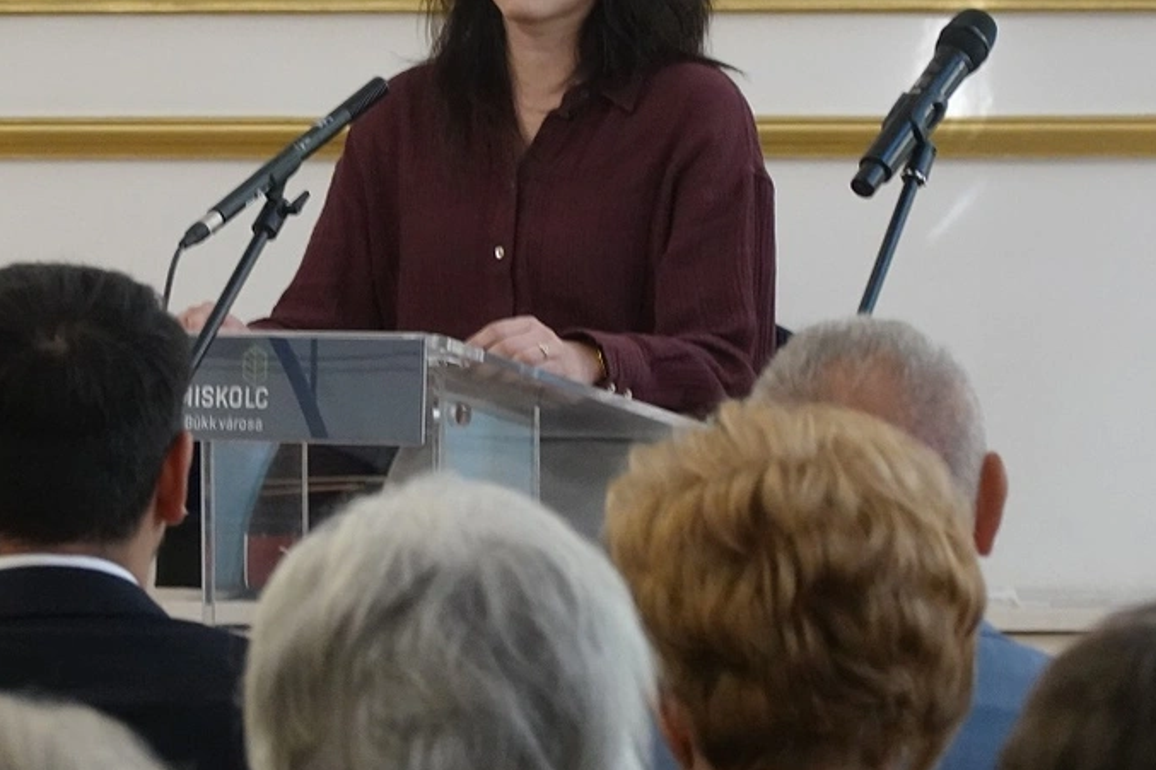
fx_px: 12327
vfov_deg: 3.6
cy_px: 219
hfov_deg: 5.4
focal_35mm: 384
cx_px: 505
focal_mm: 72
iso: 1600
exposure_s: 1/80
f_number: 4.5
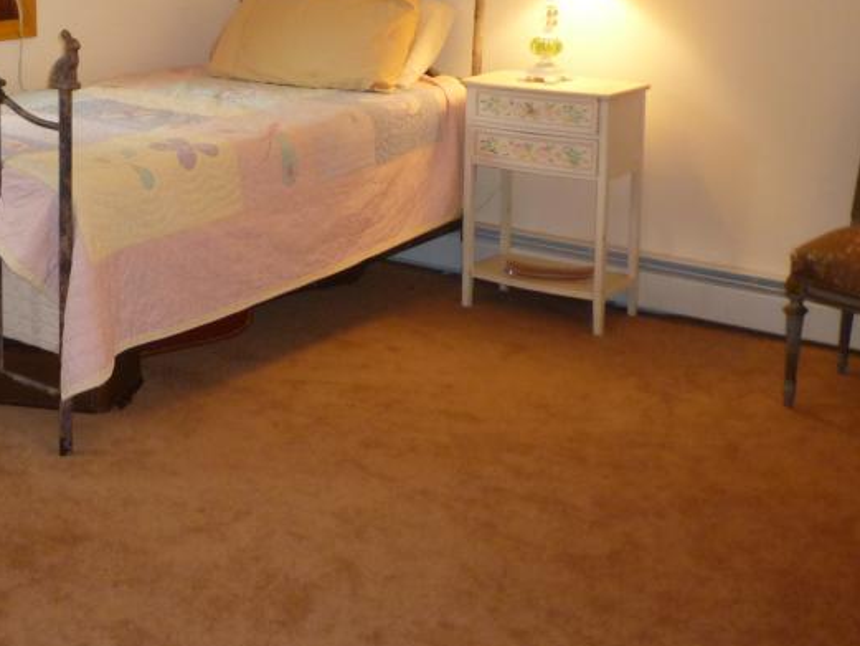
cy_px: 169
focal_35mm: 57
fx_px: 1416
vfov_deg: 25.4
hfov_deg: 33.2
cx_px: 229
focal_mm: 5.2
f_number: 3.3
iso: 200
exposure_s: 1/30
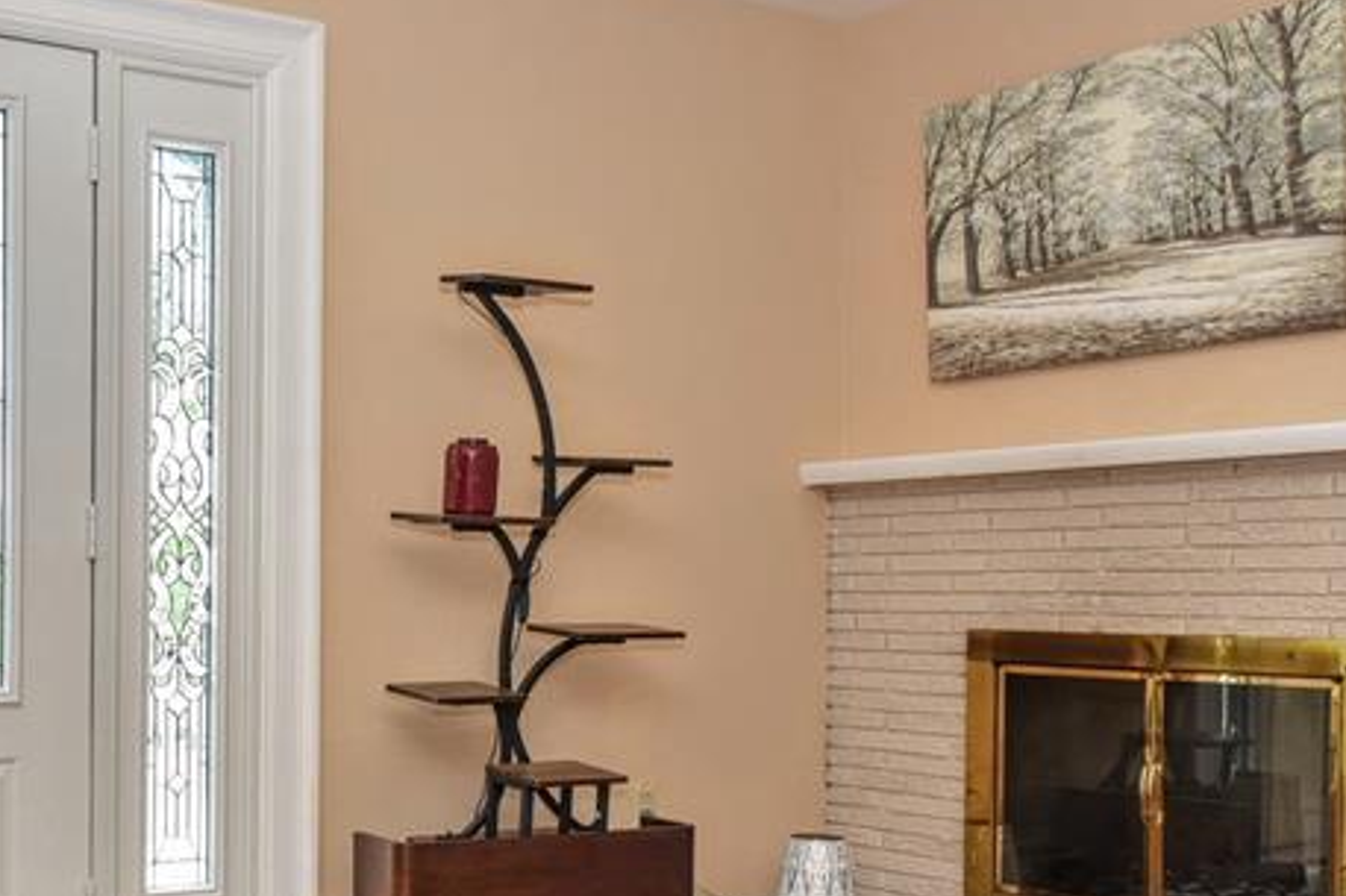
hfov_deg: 40.1
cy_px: 604
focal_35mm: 47
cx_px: 250
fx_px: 1757
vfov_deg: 28.4
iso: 800
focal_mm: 21
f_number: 4.5
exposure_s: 1/80
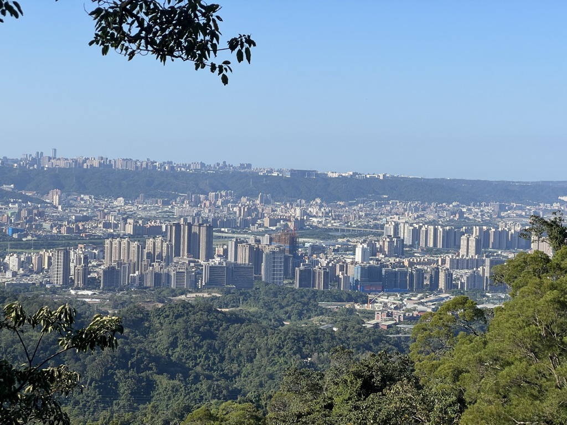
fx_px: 1261
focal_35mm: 77
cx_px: 284
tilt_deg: -2.5
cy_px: 212
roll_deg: -2.2
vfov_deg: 19.1
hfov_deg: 25.3
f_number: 2.8
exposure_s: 1/598
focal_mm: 9
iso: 32
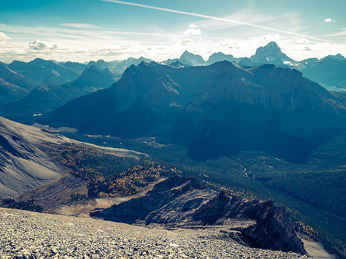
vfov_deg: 56.8
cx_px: 173
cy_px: 130
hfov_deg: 71.6
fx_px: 240
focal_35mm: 24
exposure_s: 1/200
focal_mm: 12
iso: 200
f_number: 8
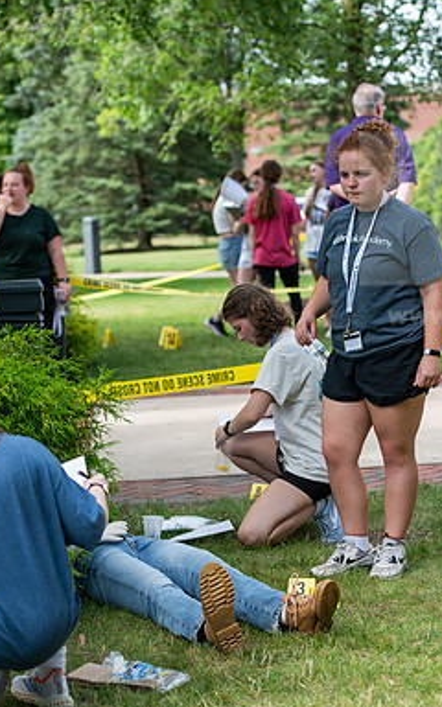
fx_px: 2313
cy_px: 354
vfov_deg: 17.4
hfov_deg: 10.9
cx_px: 304
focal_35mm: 120
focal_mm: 78
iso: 160
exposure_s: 1/500
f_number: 3.5
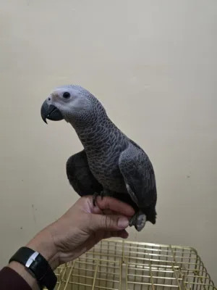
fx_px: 192
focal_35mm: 23
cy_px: 145
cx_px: 108
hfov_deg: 58.9
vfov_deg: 73.9
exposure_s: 1/60
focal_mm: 6.3
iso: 1250
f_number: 1.7
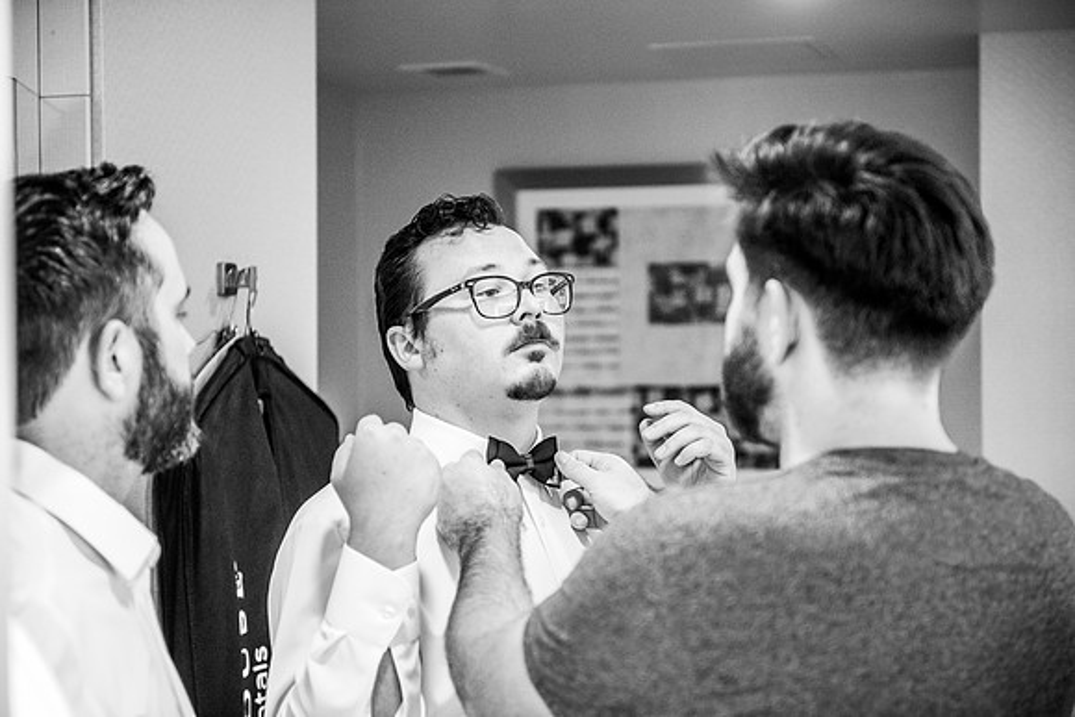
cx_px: 538
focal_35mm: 70
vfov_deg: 19.5
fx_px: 2091
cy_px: 358
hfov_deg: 28.8
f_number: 2.8
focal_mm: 70
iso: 1250
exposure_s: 1/100
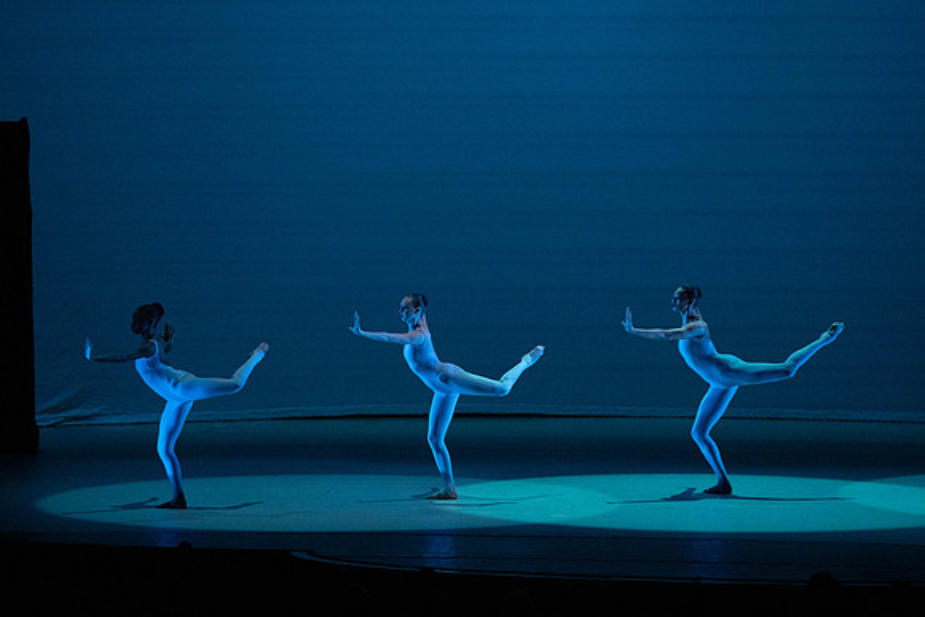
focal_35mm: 164
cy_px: 308
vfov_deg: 8.4
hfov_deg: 12.5
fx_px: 4215
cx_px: 462
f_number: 5.6
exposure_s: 1/400
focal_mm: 164
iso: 16000
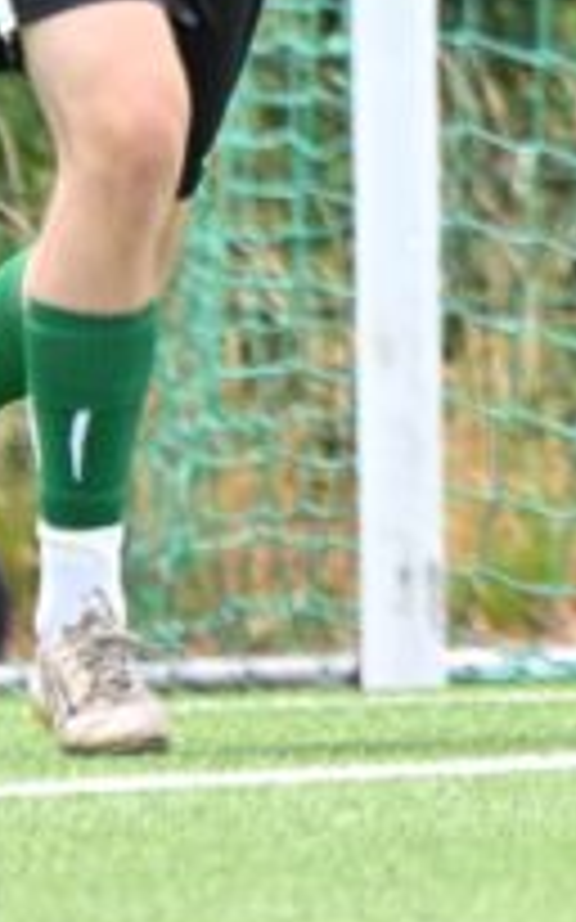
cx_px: 1588
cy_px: -398
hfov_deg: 0.8
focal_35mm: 1626
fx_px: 40868
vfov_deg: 1.3
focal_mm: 320
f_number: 5.6
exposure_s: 1/1600
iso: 1000
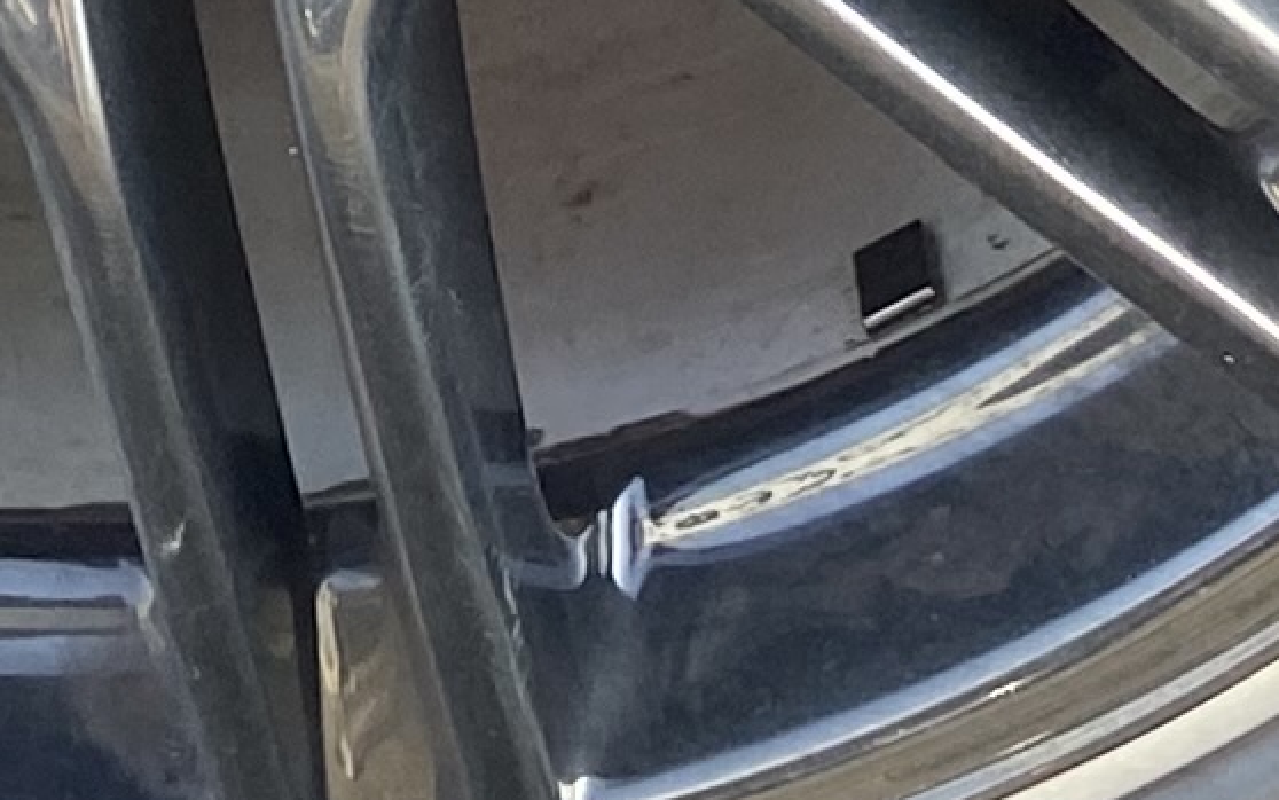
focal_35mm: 199
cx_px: 422
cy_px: -1531
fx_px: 6938
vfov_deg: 6.1
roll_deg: -1.4
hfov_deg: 10.5
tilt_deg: -20.3
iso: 100
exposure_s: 1/121
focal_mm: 4.25
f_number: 1.8
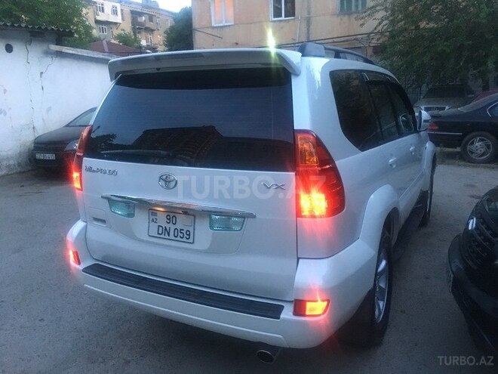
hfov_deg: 61.7
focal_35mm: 29
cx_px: 249
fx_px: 417
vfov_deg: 48.2
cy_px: 187
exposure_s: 1/17
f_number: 2.2
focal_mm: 4.15
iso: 200
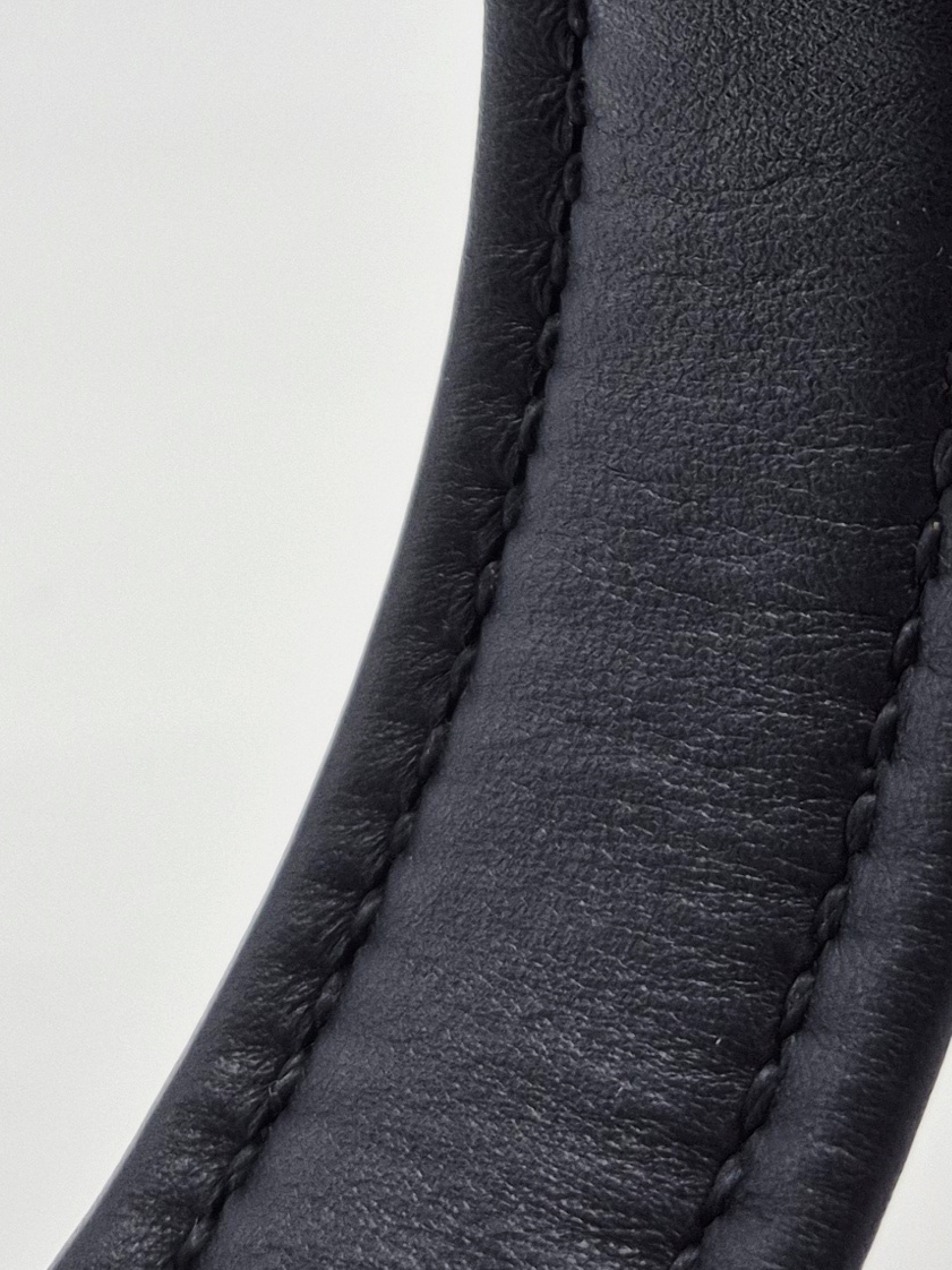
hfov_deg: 17.8
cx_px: 803
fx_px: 3008
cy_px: -89
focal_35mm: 82
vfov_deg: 22.6
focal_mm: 5.4
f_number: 1.8
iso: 50
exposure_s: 1/182
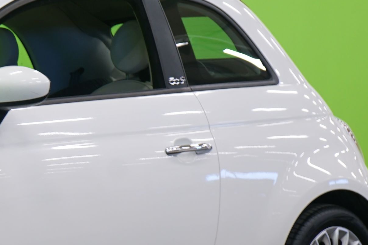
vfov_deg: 7.9
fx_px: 1768
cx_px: -98
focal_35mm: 173
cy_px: 162
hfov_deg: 11.6
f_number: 5
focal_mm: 53
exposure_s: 1/10
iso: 400
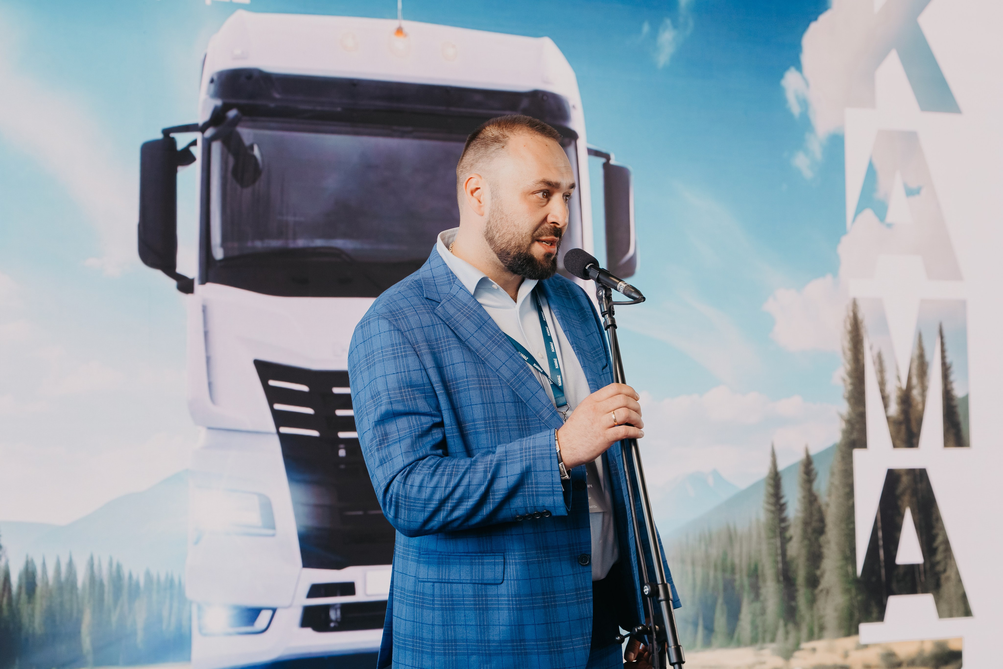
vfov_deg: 20.6
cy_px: 334
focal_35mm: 66
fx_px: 1839
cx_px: 502
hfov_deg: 30.5
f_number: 4.5
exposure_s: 1/125
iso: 500
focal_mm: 66
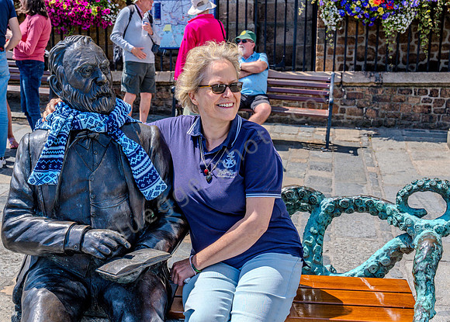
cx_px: 181
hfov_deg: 35.4
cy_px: 179
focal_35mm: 55
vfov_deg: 25.8
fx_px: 703
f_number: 8
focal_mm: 47
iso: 320
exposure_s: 1/400
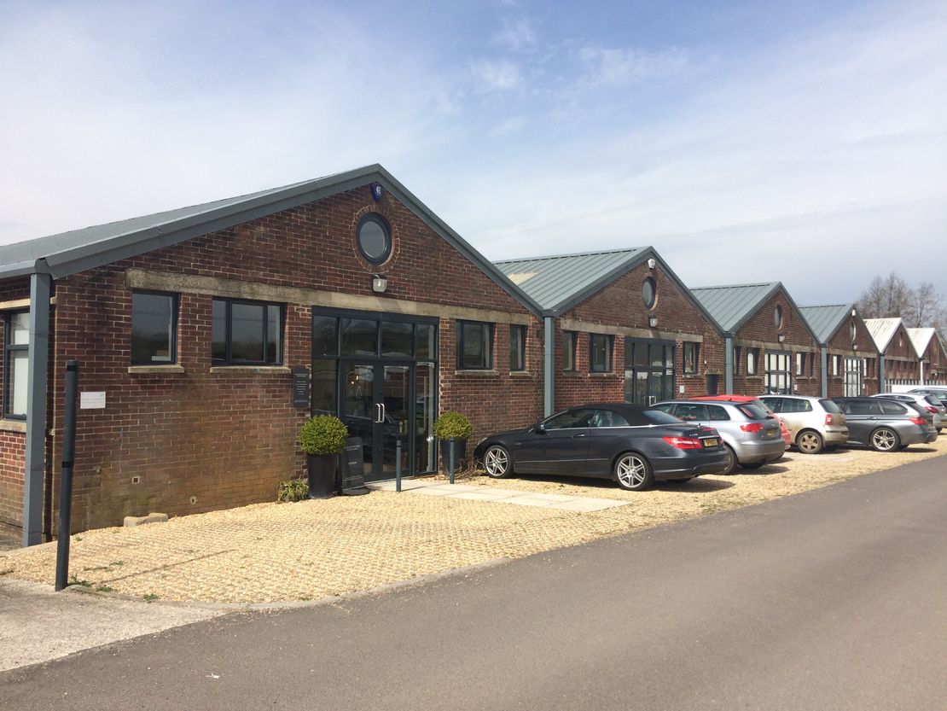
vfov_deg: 48.2
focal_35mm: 29
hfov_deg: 61.6
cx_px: 474
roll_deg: +0.8
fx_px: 794
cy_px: 356
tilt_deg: -0.8
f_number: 2.2
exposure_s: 1/2564
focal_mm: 4.15
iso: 32
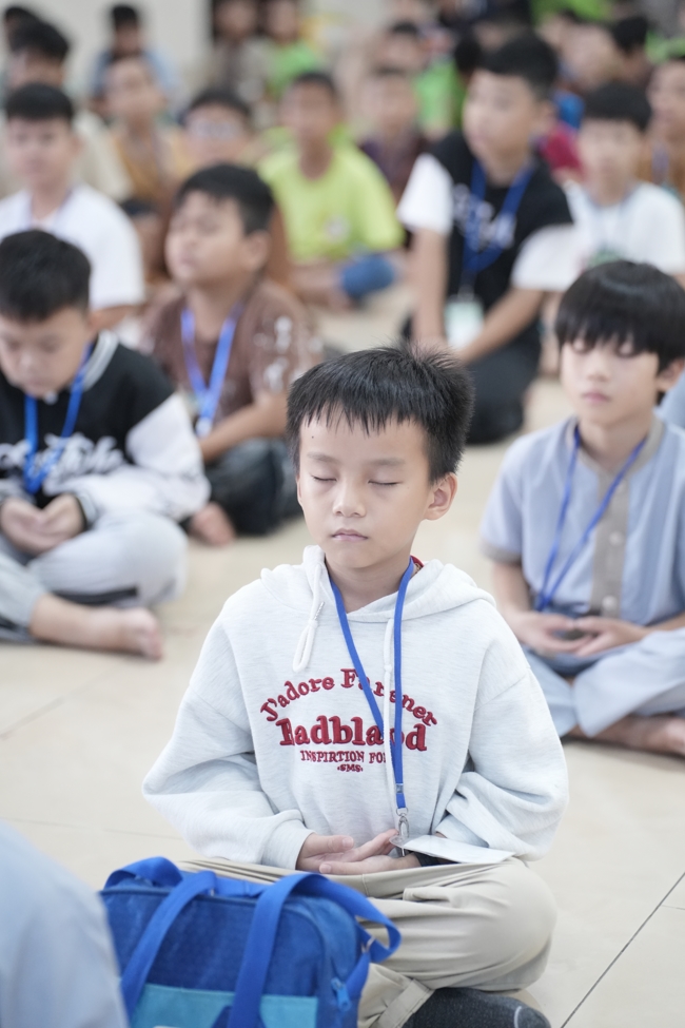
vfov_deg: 20.8
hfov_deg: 14.0
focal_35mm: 98
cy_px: 514
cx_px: 342
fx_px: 2797
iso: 4000
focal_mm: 98
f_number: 2.8
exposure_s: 1/160
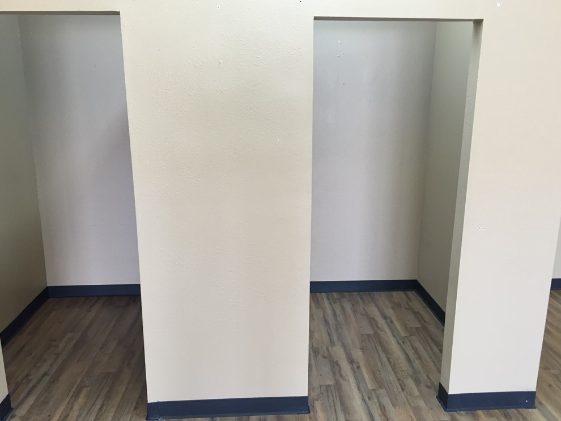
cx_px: 286
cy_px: 212
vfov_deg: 46.8
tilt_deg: -14.0
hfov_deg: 60.0
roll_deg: -3.1
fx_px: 486
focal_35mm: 30
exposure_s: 1/30
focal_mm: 4.15
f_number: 2.2
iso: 80
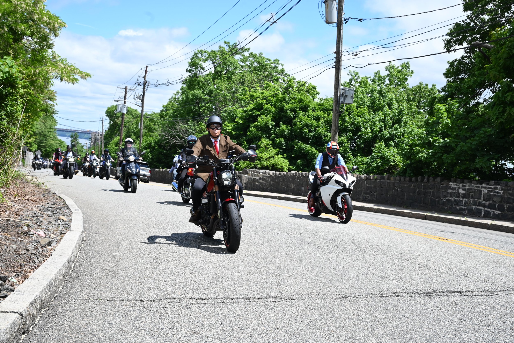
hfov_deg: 47.4
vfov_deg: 32.6
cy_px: 172
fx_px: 585
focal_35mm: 41
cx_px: 257
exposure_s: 1/2000
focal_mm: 41
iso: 1250
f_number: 9
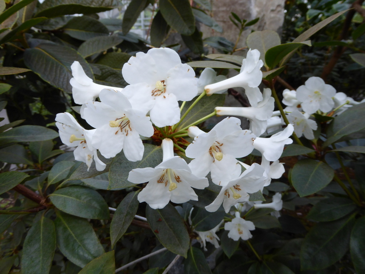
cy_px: 137
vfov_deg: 54.9
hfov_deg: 69.4
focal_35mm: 25
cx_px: 182
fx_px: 264
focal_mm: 4.3
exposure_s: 1/60
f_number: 3.3
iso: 160
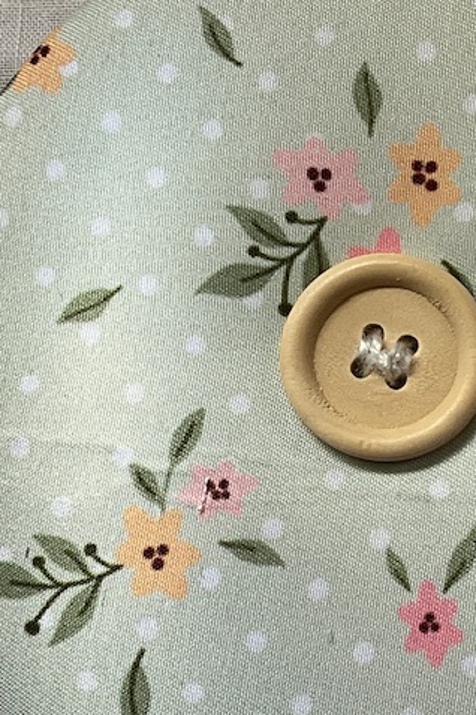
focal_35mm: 81
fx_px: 1606
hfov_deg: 16.5
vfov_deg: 25.1
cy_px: 351
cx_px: 492
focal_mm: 3
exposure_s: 1/122
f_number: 1.8
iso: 25
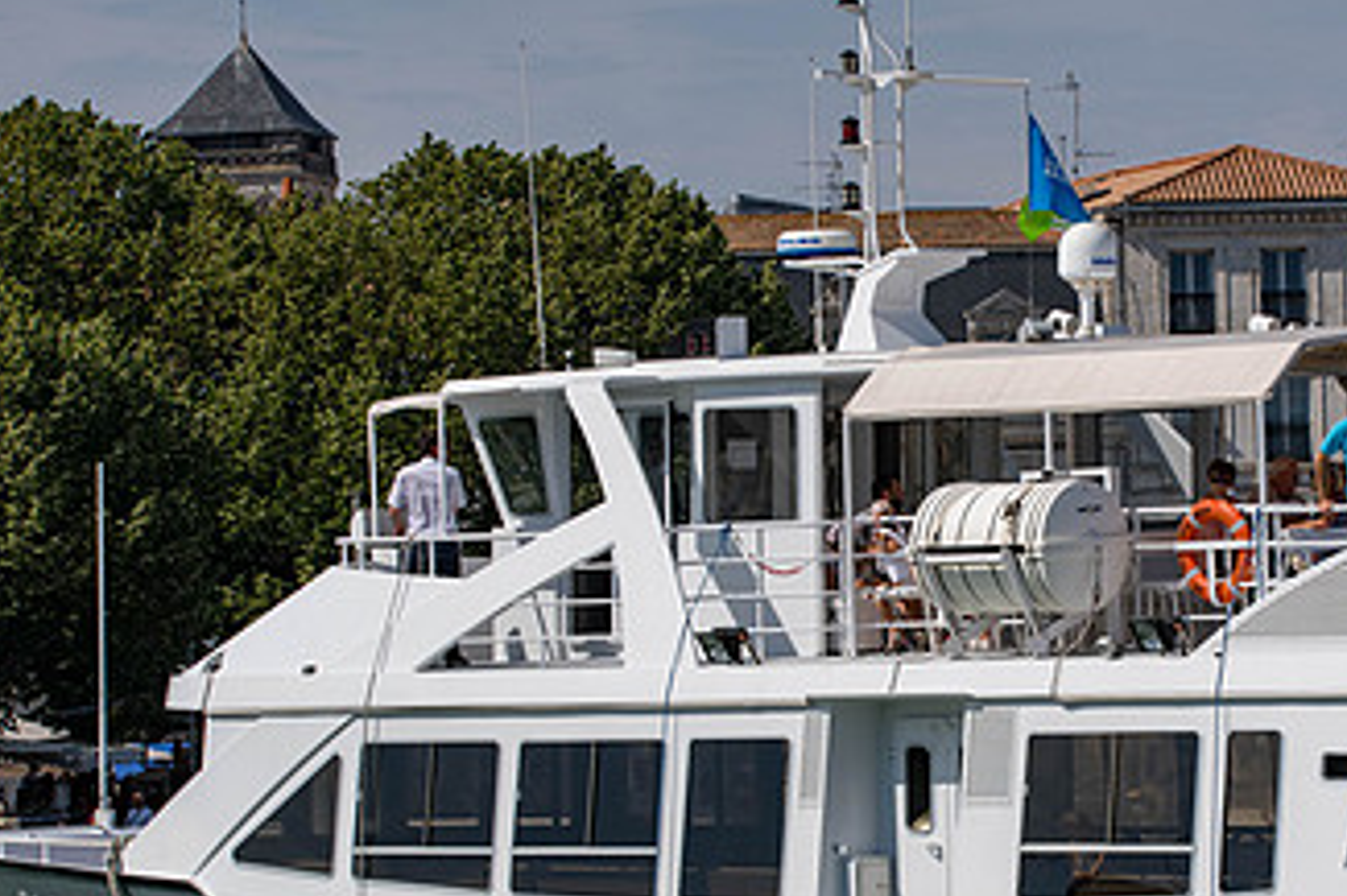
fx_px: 9985
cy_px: 679
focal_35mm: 267
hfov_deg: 7.7
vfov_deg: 5.1
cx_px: 983
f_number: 11
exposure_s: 1/800
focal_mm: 150
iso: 125
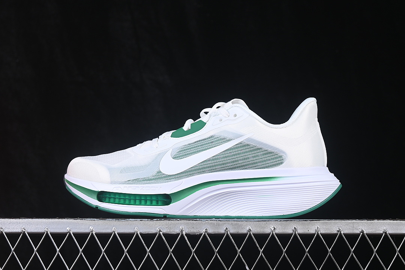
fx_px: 844
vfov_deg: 18.2
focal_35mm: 75
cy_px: 135
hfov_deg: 27.0
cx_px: 202
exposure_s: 1/80
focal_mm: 50
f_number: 8
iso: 160
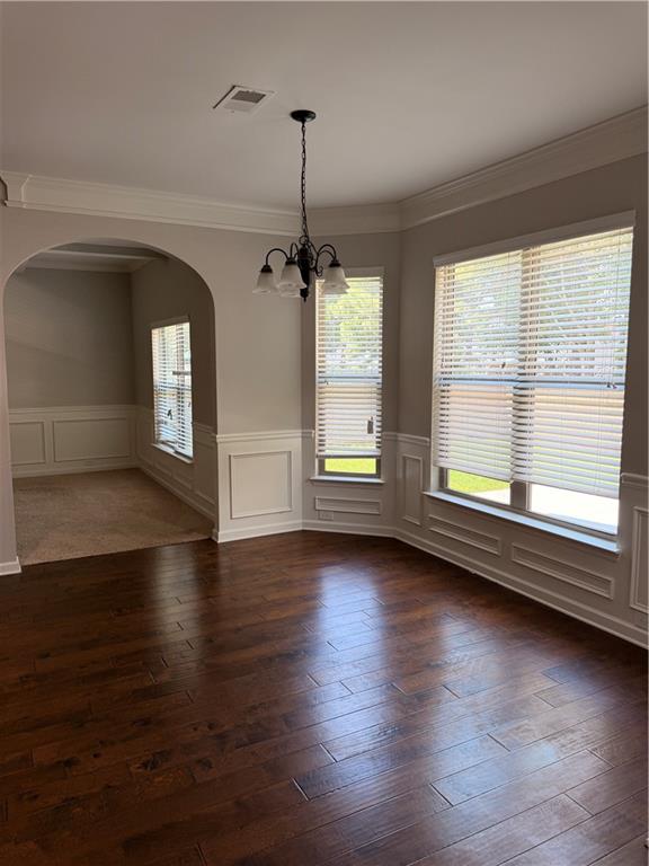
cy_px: 433
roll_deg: -0.1
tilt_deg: -6.1
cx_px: 324
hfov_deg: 56.8
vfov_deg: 71.6
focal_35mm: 24
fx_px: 600
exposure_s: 1/152
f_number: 1.78
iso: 100
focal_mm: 6.76
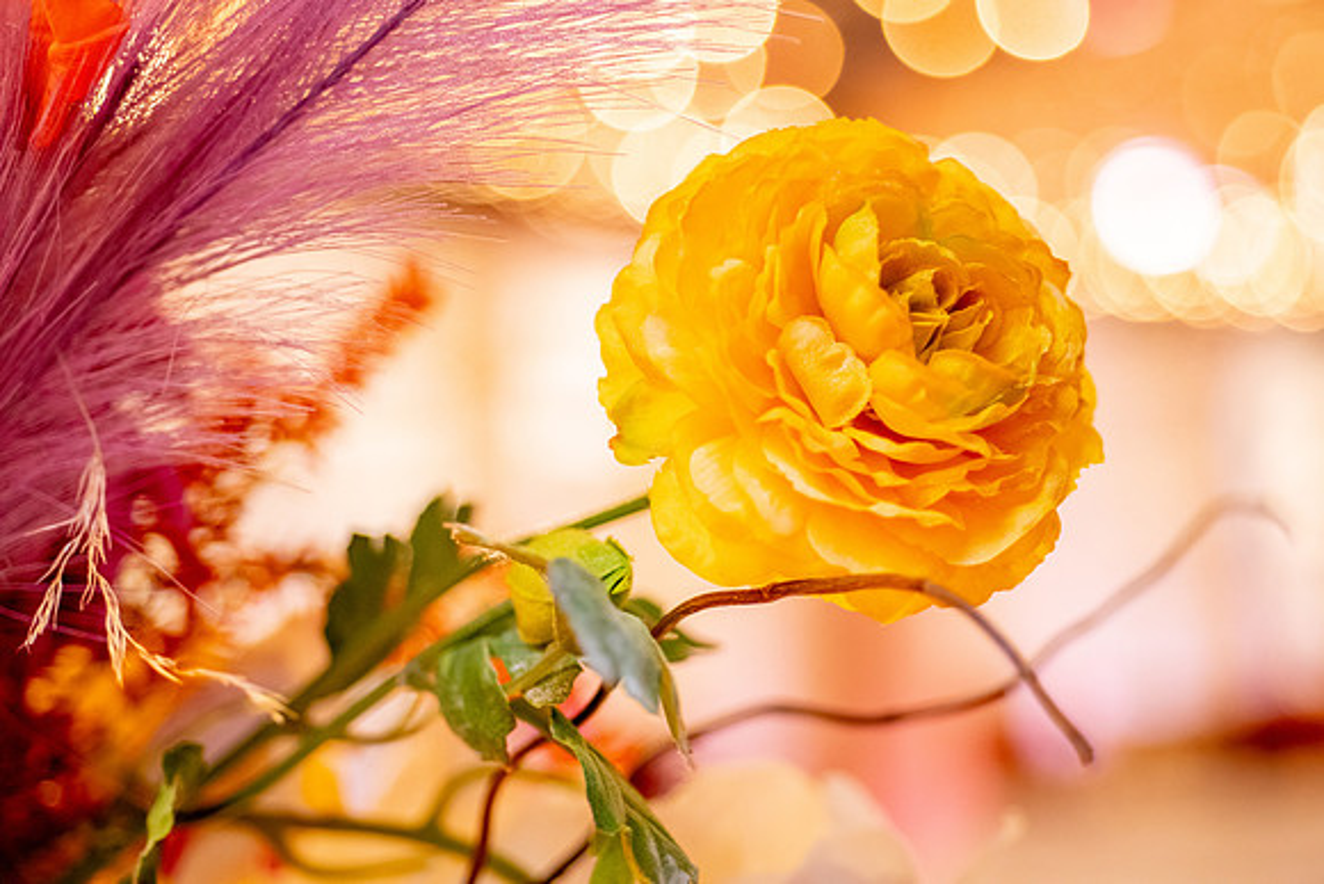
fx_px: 2433
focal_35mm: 66
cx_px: 730
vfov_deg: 20.6
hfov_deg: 30.4
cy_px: 397
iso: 1600
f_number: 3.2
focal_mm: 60
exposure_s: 1/100
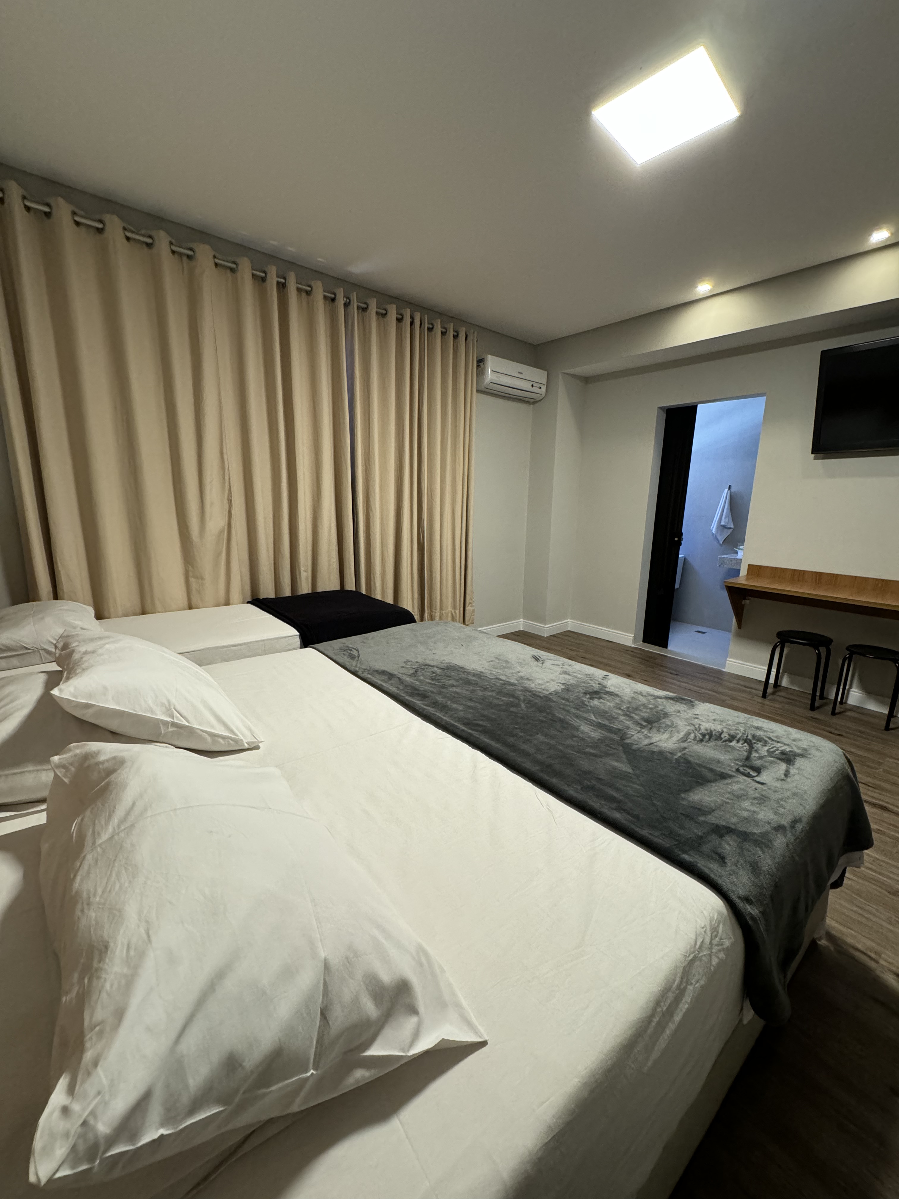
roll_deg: -0.5
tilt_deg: -12.6
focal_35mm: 14
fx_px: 485
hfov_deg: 85.7
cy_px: 600
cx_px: 450
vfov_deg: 102.1
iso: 320
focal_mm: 2.22
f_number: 2.2
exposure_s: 1/60
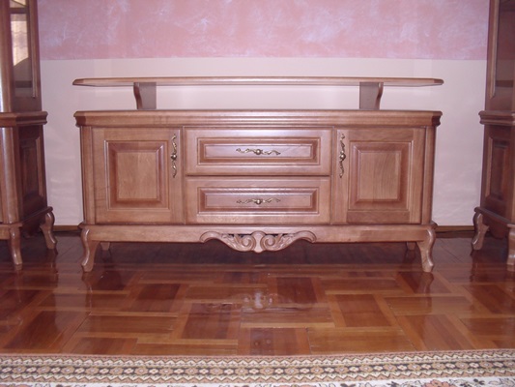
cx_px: 258
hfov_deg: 52.6
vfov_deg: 40.7
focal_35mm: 35
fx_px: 521
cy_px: 194
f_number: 3.2
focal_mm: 6.3
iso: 200
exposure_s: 1/45
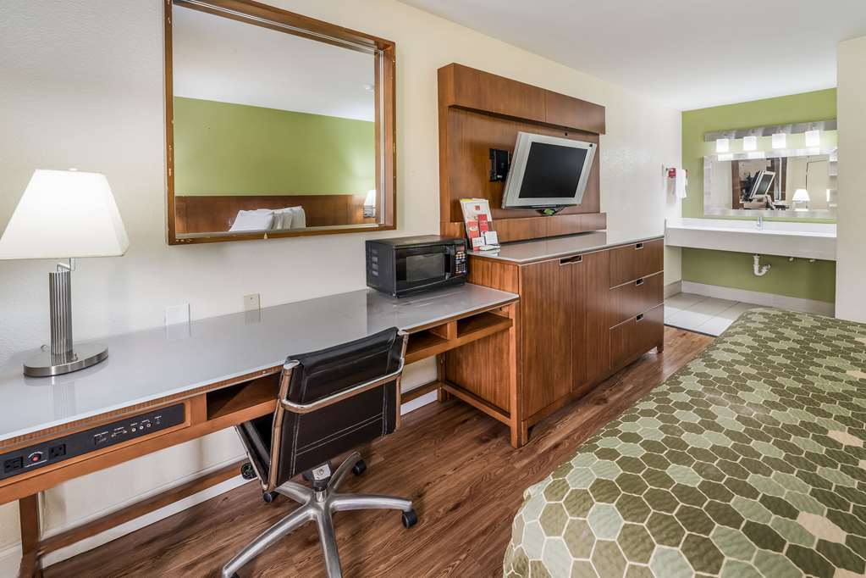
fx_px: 337
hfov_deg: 104.3
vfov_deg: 81.2
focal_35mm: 14
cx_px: 433
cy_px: 289
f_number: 8
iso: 320
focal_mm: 14
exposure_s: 1/2.5
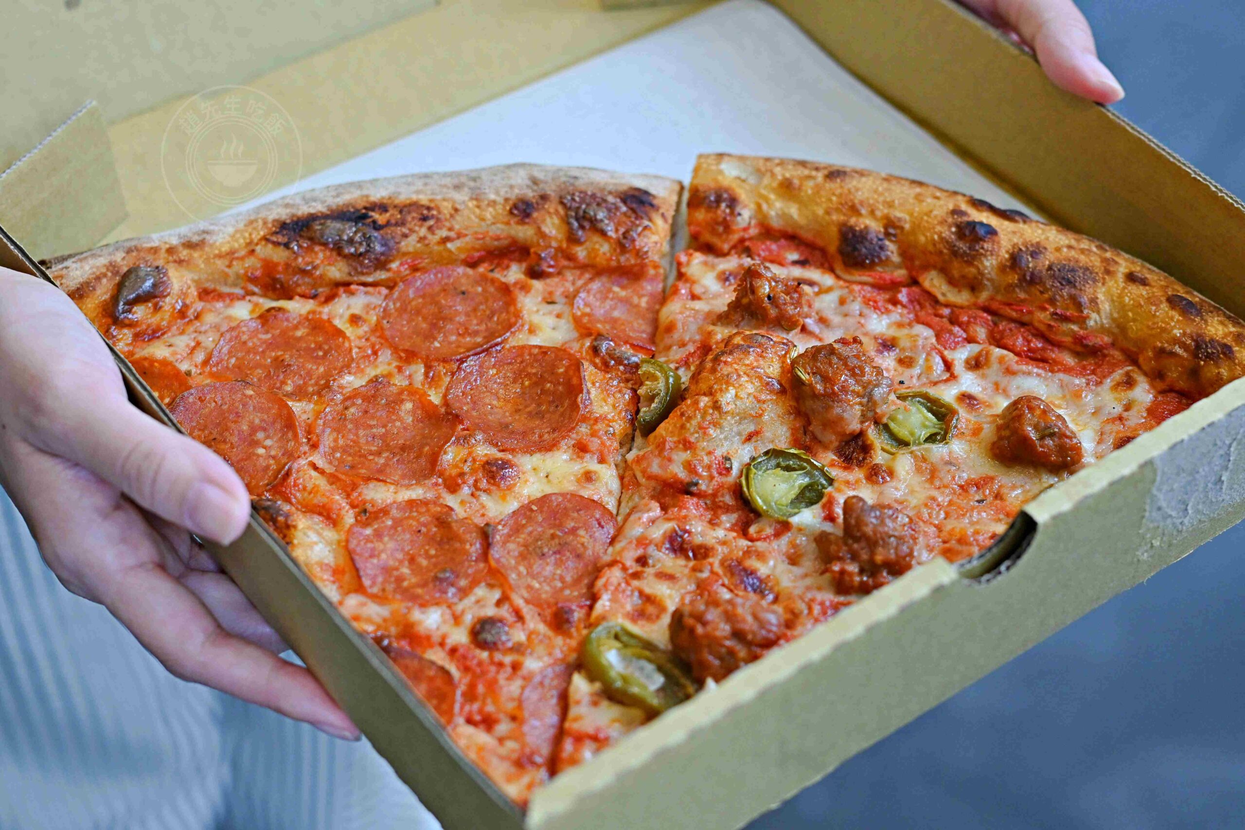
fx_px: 2594
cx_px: 622
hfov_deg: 27.0
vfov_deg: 18.2
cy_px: 415
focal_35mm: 75
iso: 400
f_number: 3.2
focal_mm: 50
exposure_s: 1/200
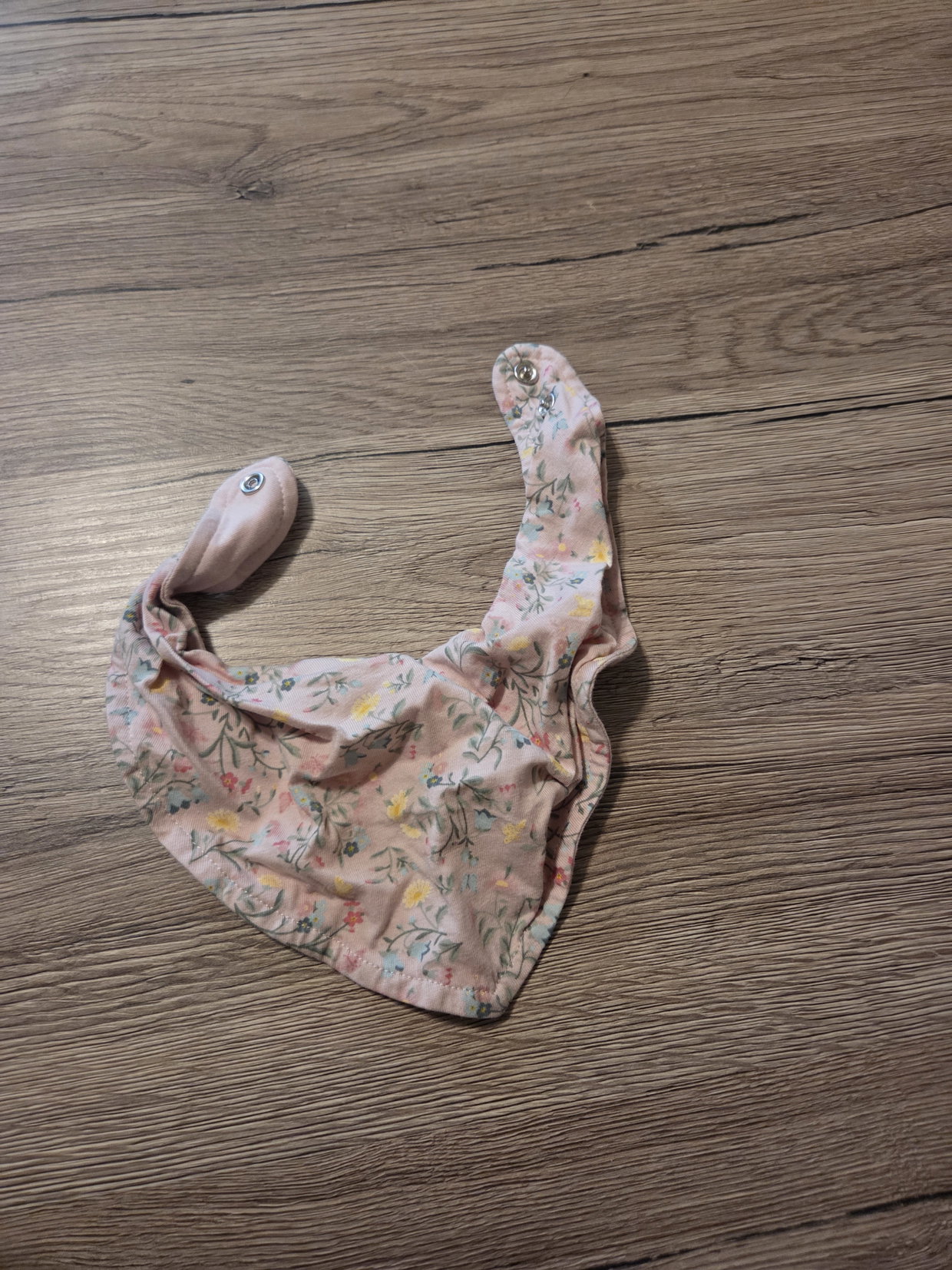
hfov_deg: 58.9
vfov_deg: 73.9
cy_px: 635
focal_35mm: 23
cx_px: 476
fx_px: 843
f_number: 1.8
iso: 1250
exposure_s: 1/100
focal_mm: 5.4
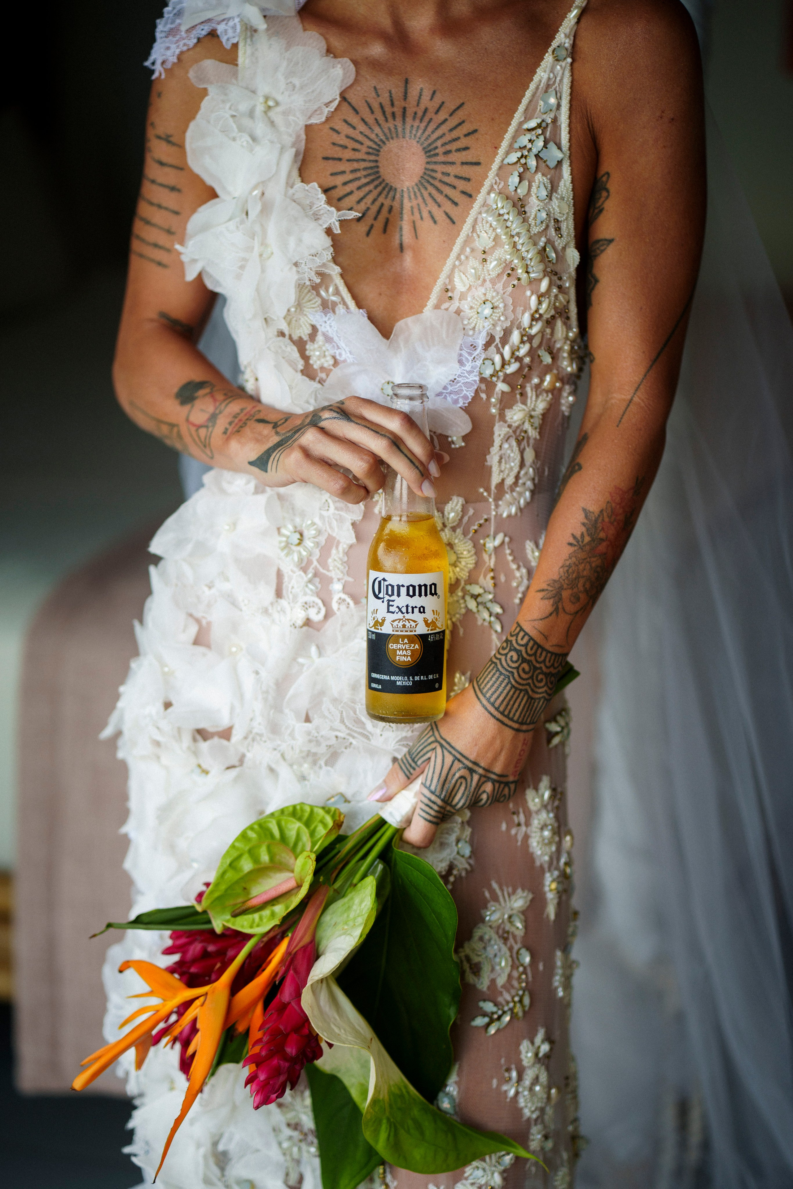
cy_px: 594
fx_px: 2808
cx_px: 396
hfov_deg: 16.1
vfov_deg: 23.9
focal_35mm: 85
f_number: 1.8
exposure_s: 1/500
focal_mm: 85
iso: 80
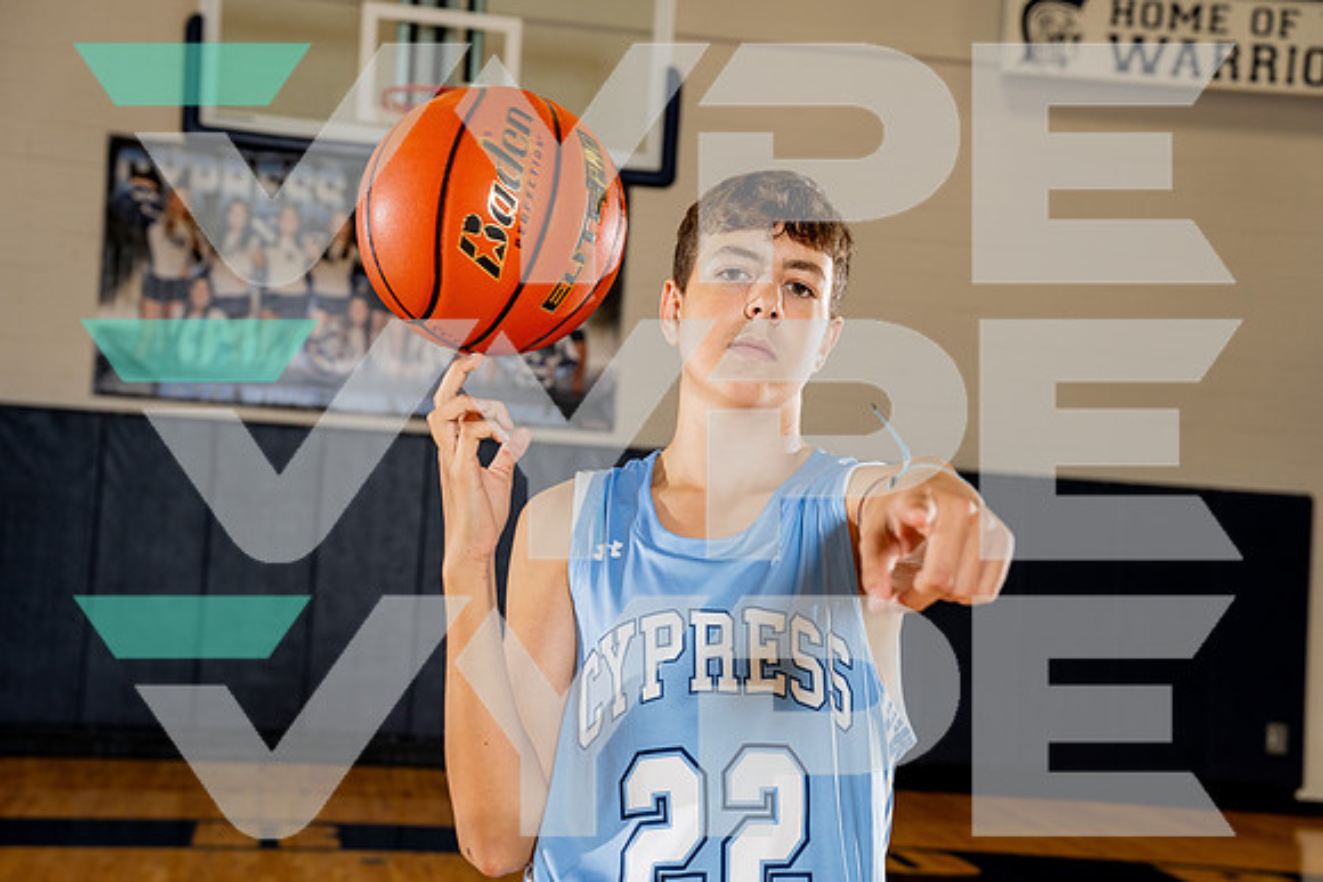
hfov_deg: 31.4
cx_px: 662
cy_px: 441
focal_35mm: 64
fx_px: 2352
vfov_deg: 21.3
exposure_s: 1/250
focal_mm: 64
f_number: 5.6
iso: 400
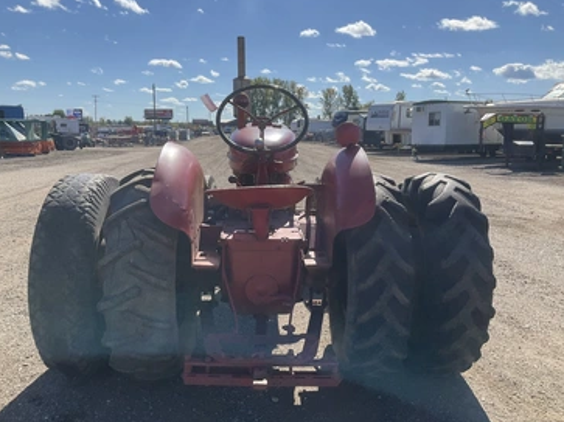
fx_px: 521
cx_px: 278
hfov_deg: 56.8
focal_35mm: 32
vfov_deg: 44.1
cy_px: 222
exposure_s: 1/1626
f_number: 1.8
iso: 25
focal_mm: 3
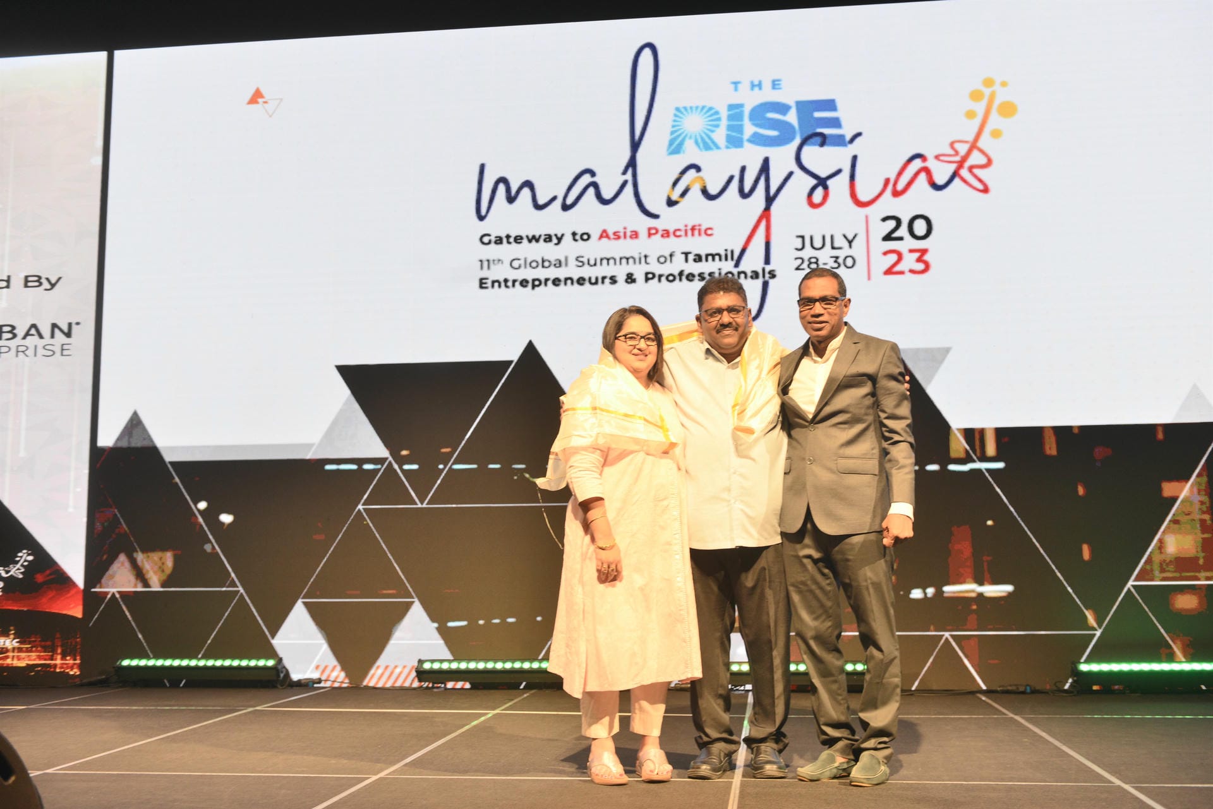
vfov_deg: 36.9
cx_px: 606
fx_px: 1213
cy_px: 404
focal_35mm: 36
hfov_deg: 53.1
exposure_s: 1/160
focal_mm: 36
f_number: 3.5
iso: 500
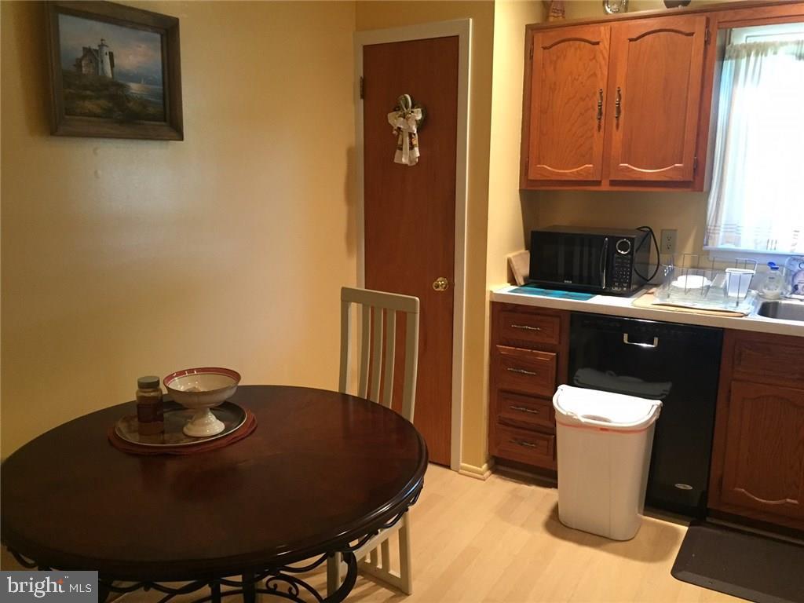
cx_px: 402
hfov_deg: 61.7
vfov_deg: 48.2
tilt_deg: -9.5
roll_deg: -1.3
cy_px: 302
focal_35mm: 29
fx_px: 674
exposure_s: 1/30
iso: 200
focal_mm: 4.15
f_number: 2.2
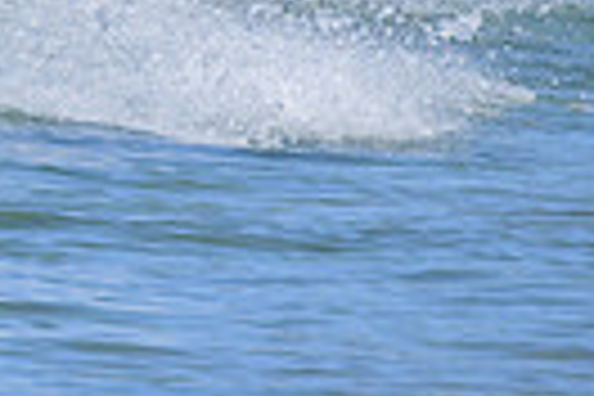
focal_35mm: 2810
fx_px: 46361
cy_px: -182
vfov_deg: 0.5
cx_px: -392
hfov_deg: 0.7
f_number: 11
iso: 1000
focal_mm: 640
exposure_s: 1/2000
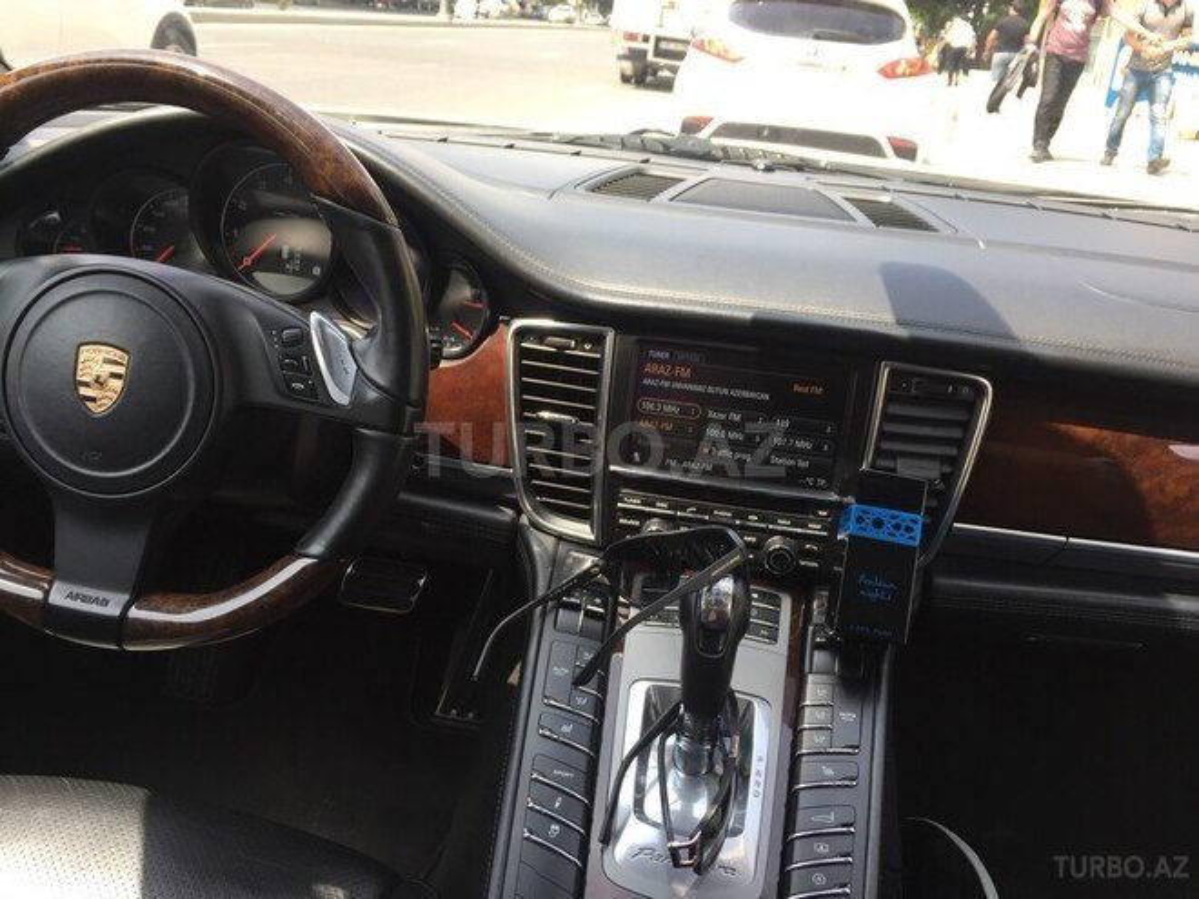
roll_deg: -4.3
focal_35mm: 29
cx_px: 600
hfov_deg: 61.7
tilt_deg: -25.0
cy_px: 450
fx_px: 1004
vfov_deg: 48.2
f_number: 2.2
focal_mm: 4.15
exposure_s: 1/222
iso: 32
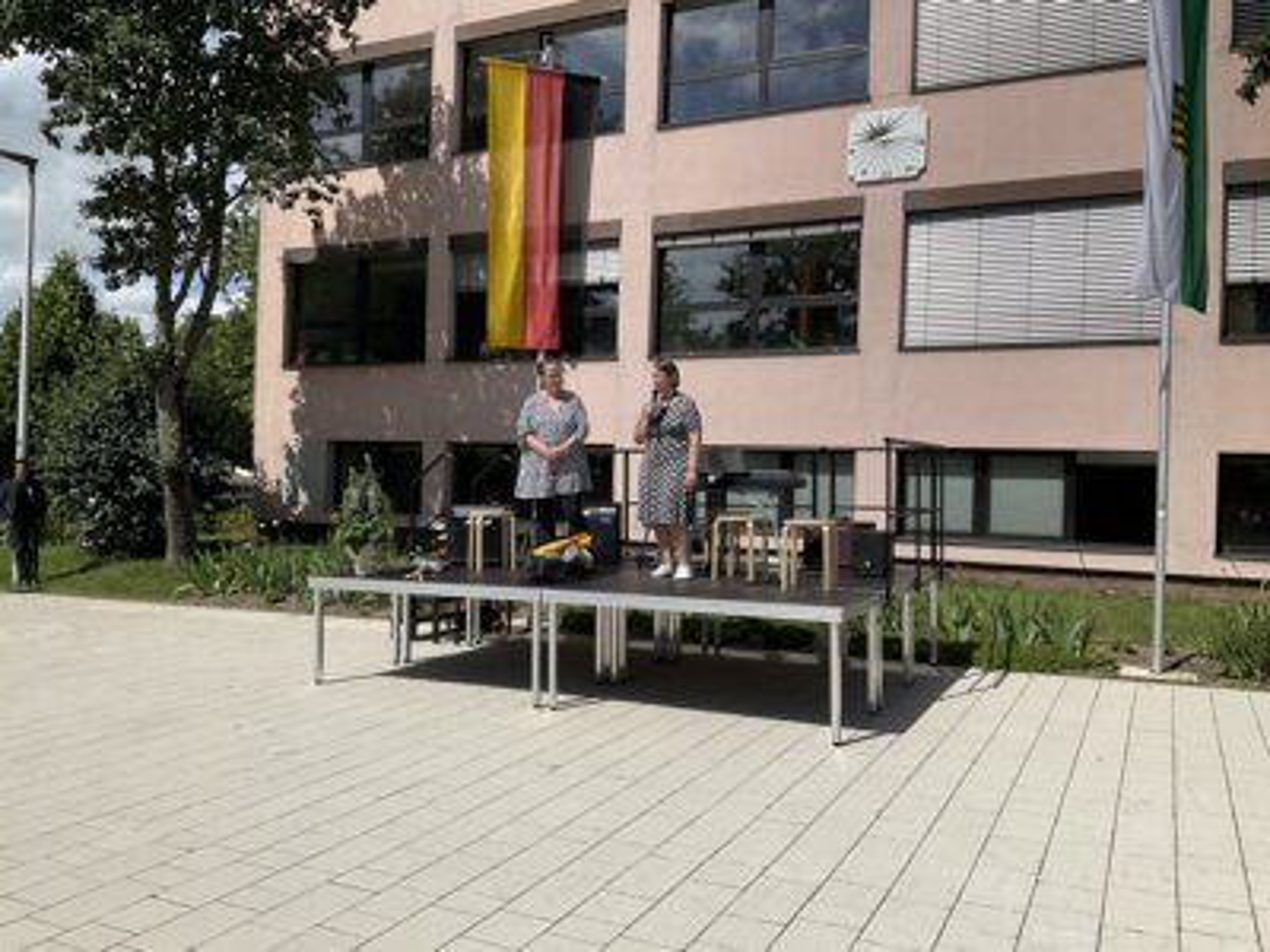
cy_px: 476
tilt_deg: -1.1
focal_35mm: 29
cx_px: 635
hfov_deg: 61.7
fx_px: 1064
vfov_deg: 48.2
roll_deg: -1.7
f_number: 1.8
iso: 16
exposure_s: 1/3534
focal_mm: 3
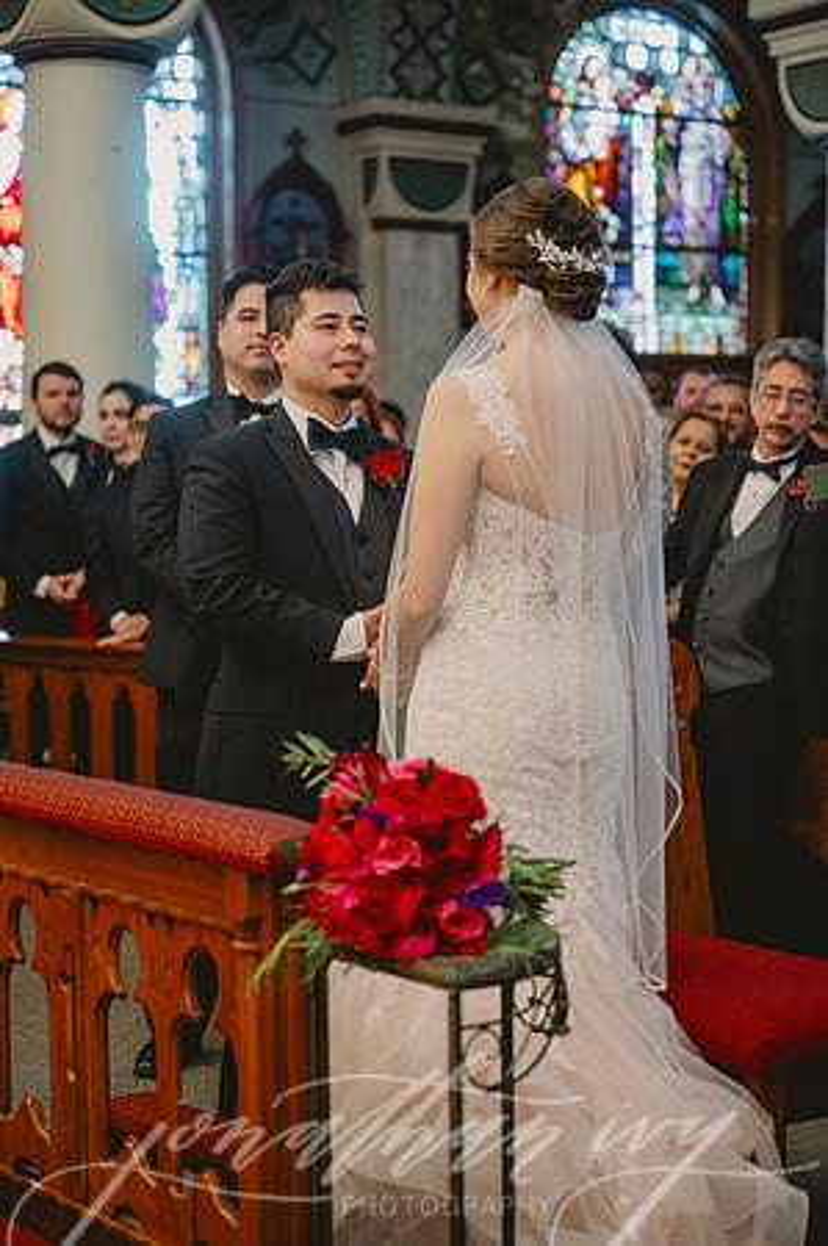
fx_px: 2420
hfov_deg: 19.4
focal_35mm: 70
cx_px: 414
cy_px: 623
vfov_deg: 28.9
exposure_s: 1/160
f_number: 2.8
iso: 1250
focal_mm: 70
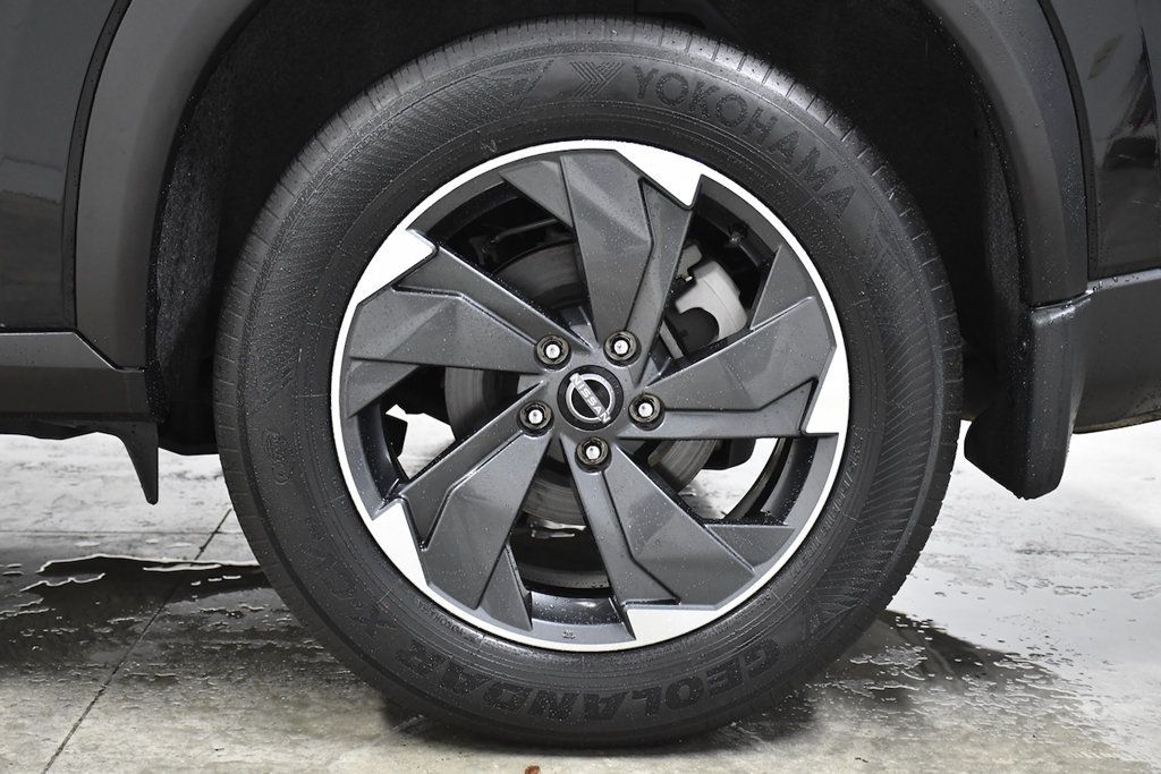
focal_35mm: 52
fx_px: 1677
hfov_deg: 38.2
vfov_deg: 26.0
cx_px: 580
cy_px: 387
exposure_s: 1/160
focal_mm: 35
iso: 2500
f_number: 4.5
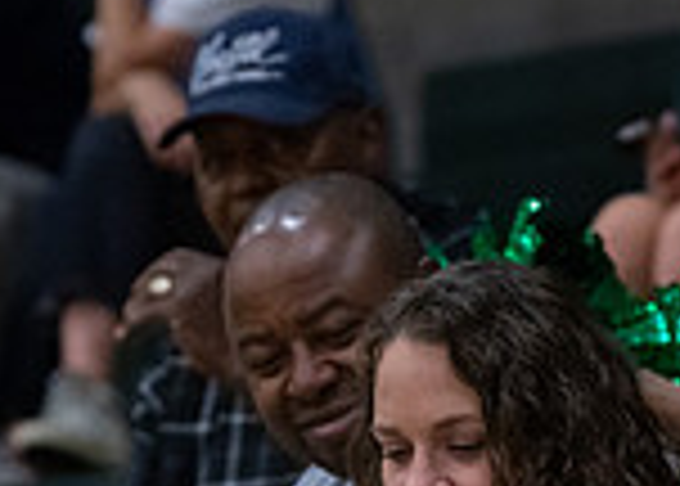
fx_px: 9274
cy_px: 320
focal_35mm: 480
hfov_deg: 4.2
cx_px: 356
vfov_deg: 3.0
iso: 3200
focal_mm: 119
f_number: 2.8
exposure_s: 1/1000
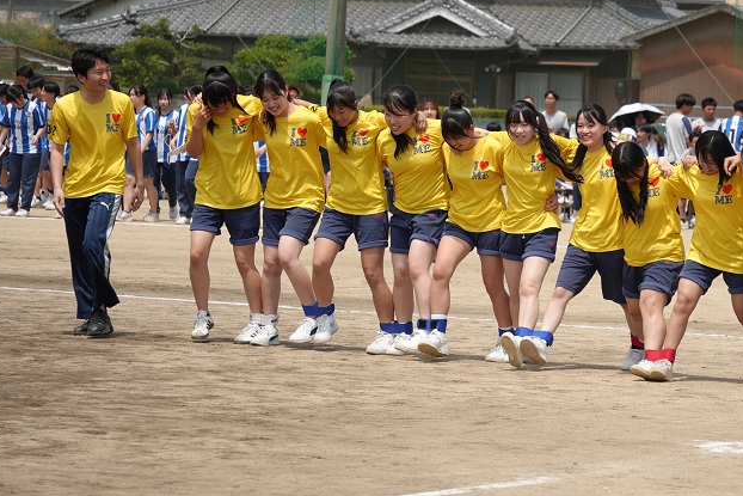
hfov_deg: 10.0
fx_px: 4252
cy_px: 179
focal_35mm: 206
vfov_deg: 6.7
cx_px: 518
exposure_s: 1/640
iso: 100
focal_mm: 92
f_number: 5.6
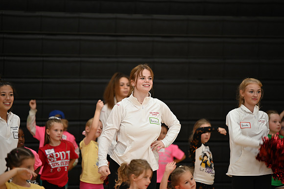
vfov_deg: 6.9
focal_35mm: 200
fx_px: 1577
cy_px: 94
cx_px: 142
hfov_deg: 10.3
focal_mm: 200
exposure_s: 1/125
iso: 800
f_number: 2.8
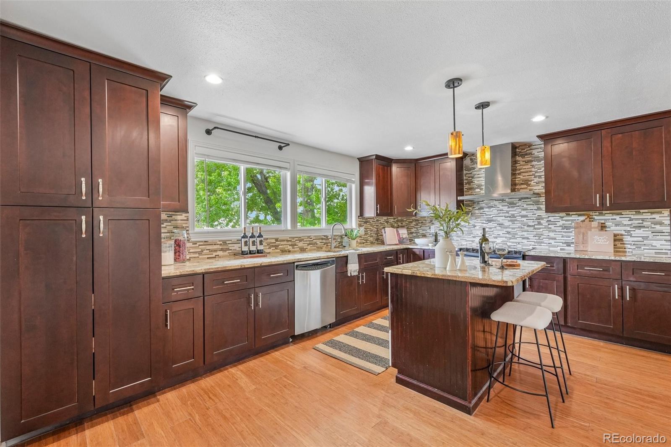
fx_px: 280
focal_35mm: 15
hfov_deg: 100.4
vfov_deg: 77.3
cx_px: 336
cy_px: 224
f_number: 8
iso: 800
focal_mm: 10
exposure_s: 1/4
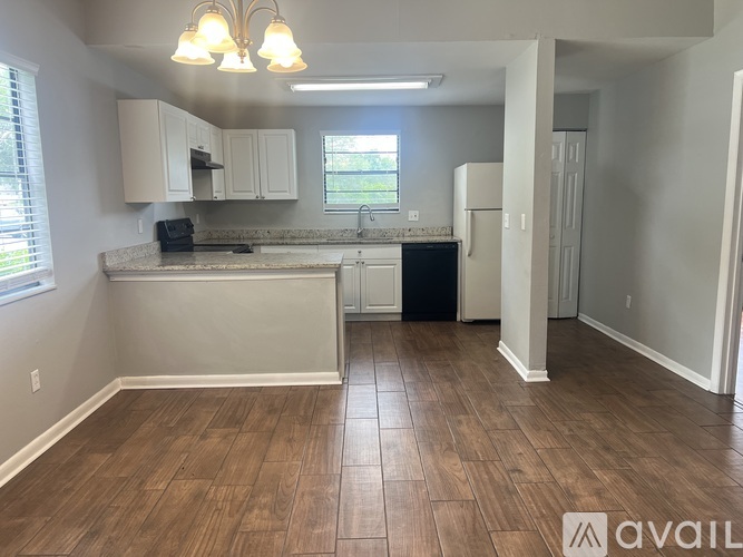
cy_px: 278
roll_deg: +0.6
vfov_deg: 53.0
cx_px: 372
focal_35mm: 26
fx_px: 558
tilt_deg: -7.9
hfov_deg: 67.3
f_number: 1.5
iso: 100
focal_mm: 5.7
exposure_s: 1/120
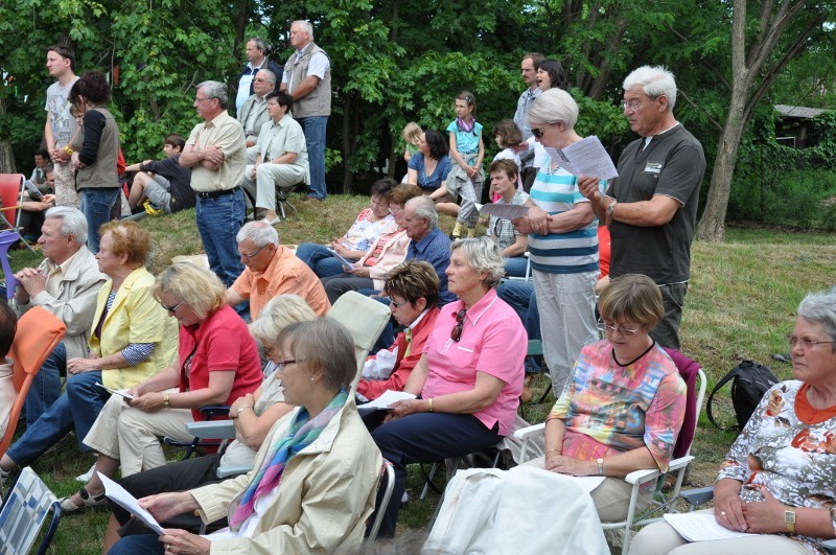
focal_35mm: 48
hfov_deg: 41.2
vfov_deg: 28.0
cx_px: 418
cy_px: 278
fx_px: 1113
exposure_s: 1/320
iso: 400
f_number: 9
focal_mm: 32
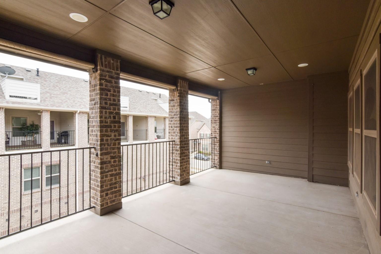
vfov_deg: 72.1
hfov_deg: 95.0
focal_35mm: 16
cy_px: 127
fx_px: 175
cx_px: 190
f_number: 16
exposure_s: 1/30
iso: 250
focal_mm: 11
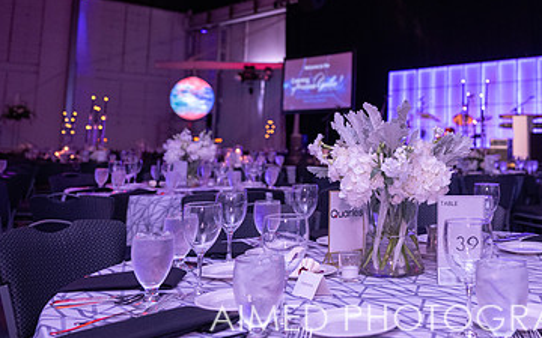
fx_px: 620
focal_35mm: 42
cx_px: 411
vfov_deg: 29.7
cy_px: 56
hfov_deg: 45.4
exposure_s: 1/200
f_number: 2.8
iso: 1600
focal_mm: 24
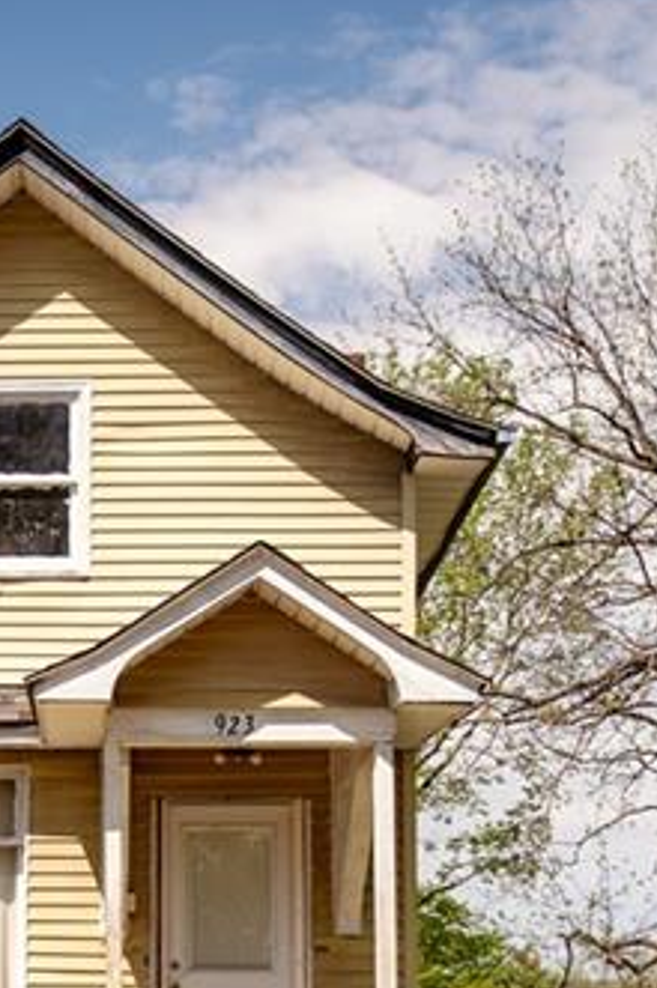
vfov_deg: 25.0
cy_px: 872
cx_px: -34
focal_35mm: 79
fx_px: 2167
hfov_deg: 16.8
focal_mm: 34
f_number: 2.8
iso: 100
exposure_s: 1/4000
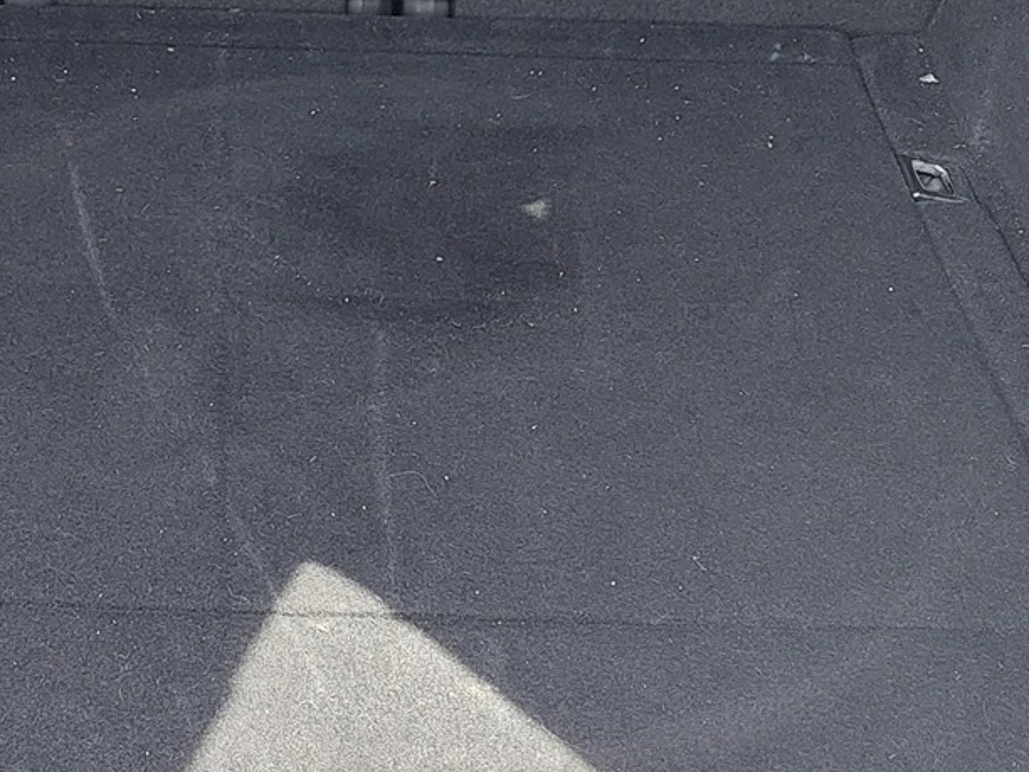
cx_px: 116
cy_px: -44
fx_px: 2348
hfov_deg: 24.1
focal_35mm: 79
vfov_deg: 18.1
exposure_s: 1/100
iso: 64
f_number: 1.8
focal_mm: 5.23
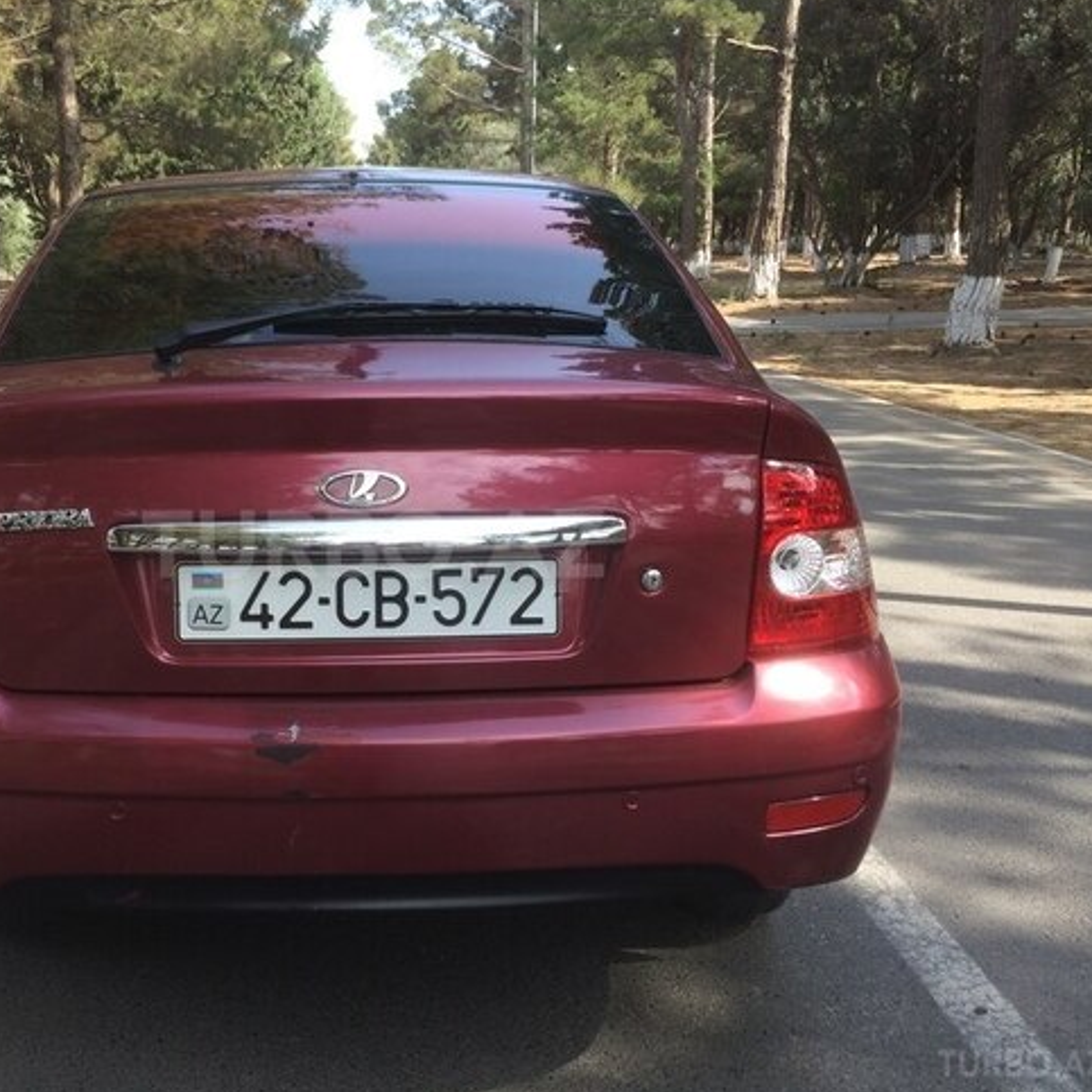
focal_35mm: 35
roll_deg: -2.2
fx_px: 1249
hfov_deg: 46.6
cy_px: 544
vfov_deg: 47.2
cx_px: 373
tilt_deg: -14.2
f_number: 2.2
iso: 32
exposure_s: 1/398
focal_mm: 4.15
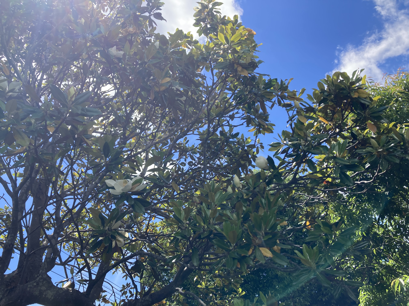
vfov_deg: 49.7
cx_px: 204
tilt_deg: +35.8
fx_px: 331
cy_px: 153
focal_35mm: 28
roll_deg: +11.8
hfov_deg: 63.4
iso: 20
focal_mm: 3.99
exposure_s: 1/1333
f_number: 1.8
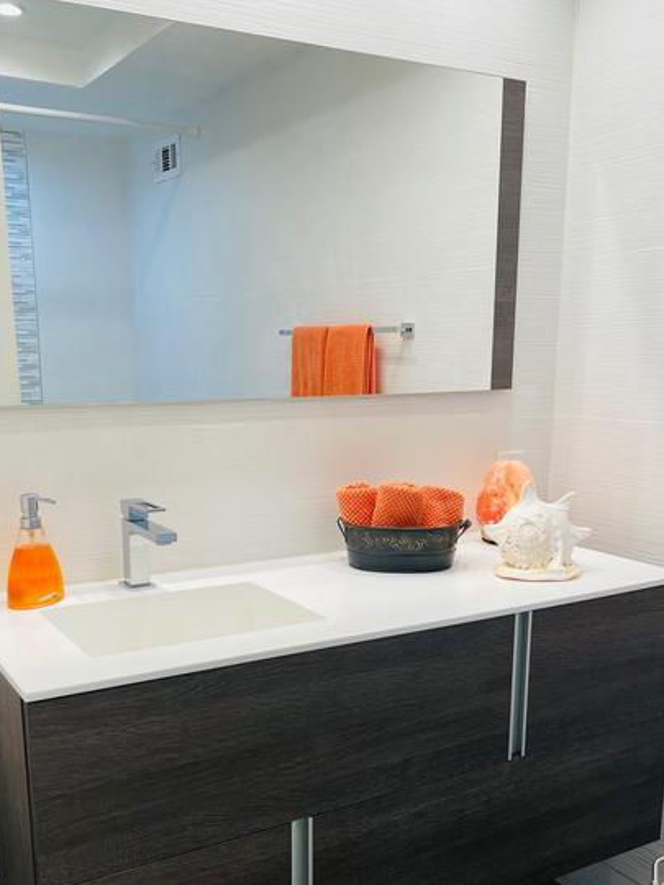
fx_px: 946
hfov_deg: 38.6
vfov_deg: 49.3
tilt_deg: -14.3
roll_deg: +1.1
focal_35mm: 37
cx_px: 310
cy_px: 590
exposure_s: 1/120
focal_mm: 4.2
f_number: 1.6
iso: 50
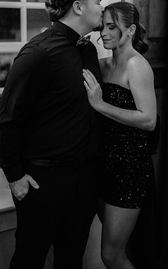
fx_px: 513
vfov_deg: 29.1
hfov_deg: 18.6
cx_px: 81
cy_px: 87
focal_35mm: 70
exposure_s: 1/200
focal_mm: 50
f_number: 1.4
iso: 320
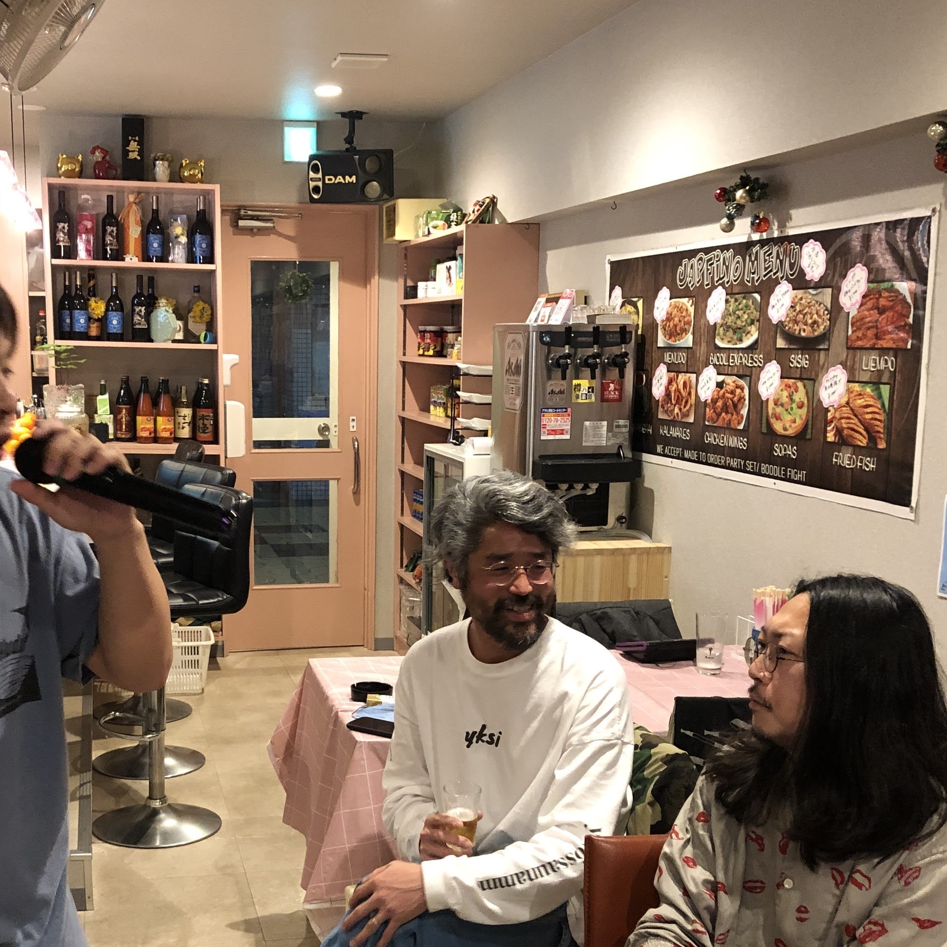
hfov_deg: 38.0
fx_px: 1362
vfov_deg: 38.1
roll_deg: +0.6
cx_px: 322
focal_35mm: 44
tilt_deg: -11.4
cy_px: 600
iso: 400
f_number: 1.8
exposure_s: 1/40
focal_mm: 4
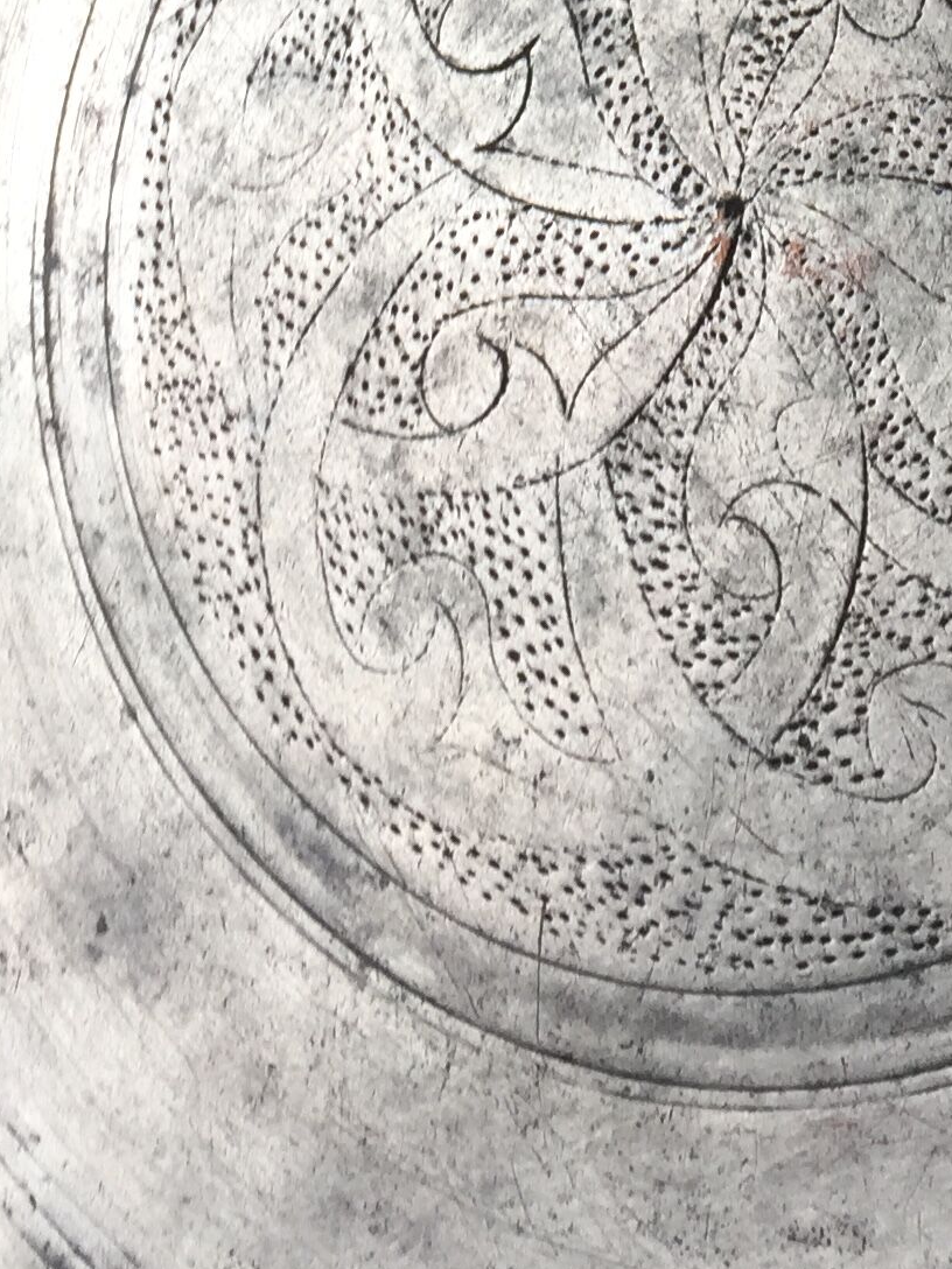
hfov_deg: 16.9
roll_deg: -2.3
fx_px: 3190
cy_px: -415
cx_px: 749
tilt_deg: -23.4
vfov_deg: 20.4
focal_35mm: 87
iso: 40
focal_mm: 4.15
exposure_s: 1/50
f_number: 2.2
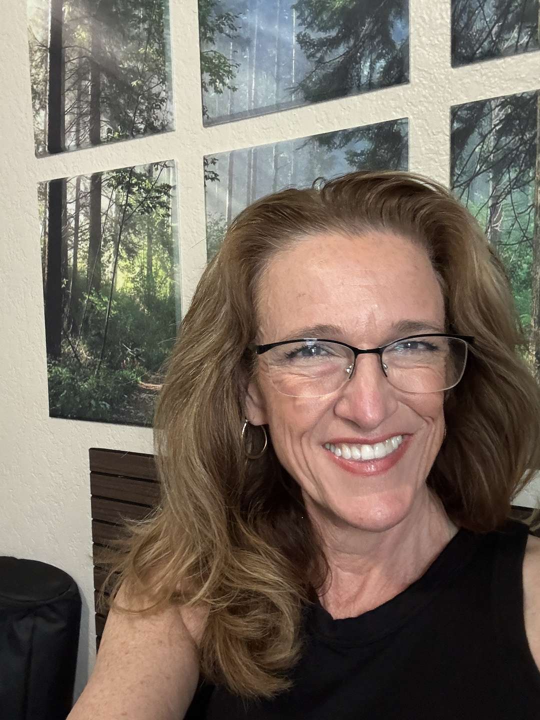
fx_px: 624
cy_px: 360
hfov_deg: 46.8
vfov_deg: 60.0
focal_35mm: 30
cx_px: 270
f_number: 1.9
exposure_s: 1/30
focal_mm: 2.69
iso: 320
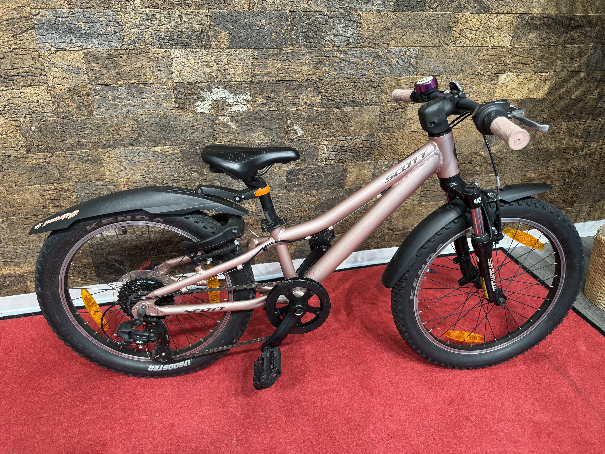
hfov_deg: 71.6
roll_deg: -1.9
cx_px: 302
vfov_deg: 56.8
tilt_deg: -29.7
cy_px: 227
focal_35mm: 24
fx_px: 419
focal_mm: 6.76
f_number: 1.78
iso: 125
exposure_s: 1/100
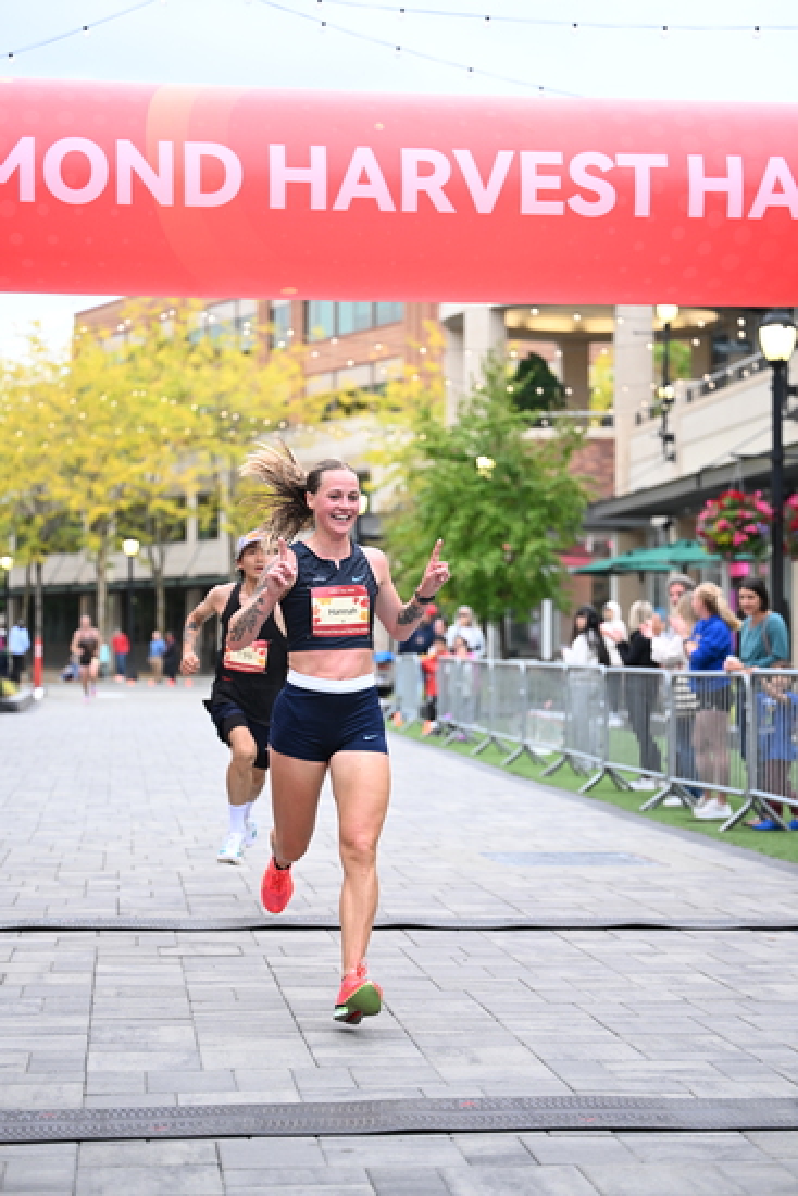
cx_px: 399
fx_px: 2326
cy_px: 598
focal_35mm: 70
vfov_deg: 28.8
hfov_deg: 19.5
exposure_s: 1/800
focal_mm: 70
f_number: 2.8
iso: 1600
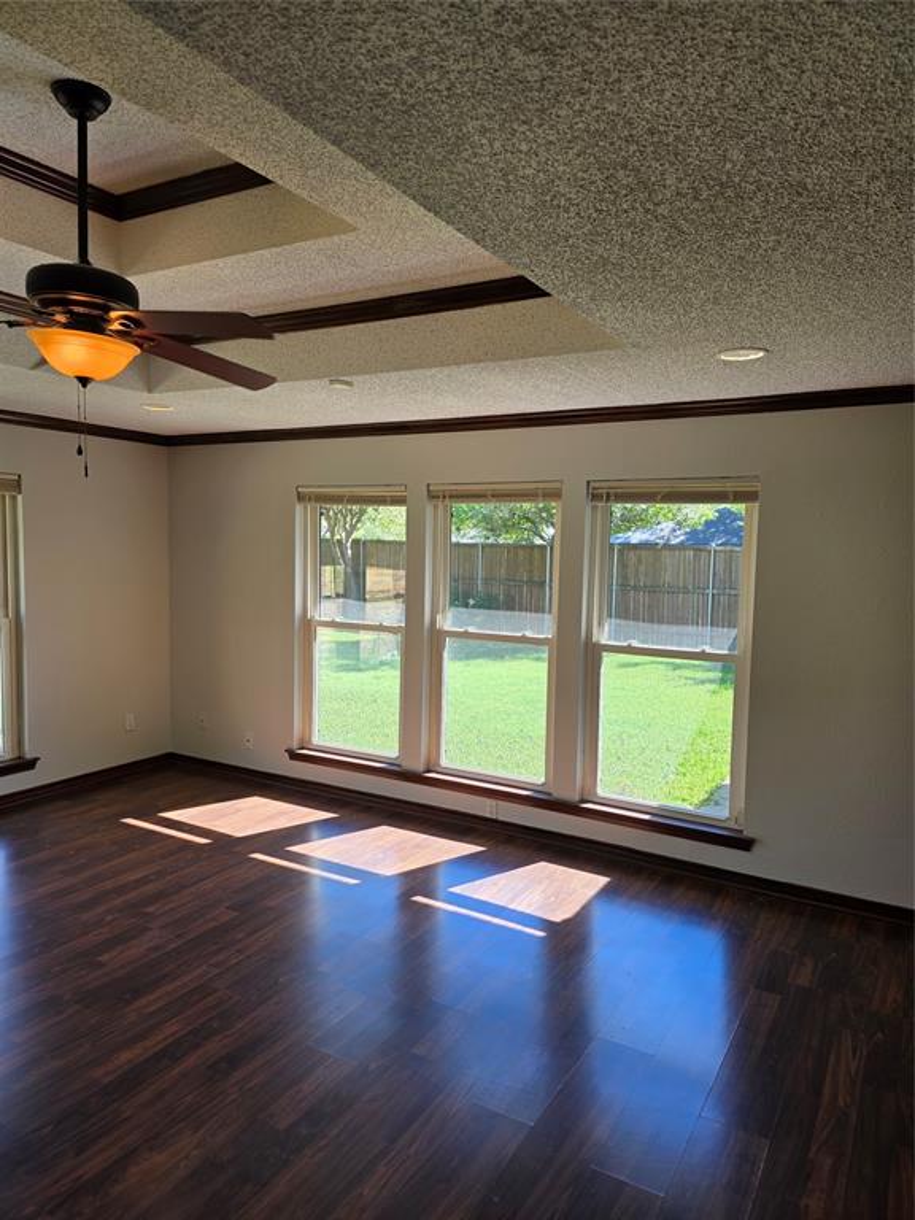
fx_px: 811
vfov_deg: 73.9
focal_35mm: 23
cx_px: 458
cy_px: 610
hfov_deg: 58.9
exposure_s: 1/120
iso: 25
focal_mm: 6.3
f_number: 1.7
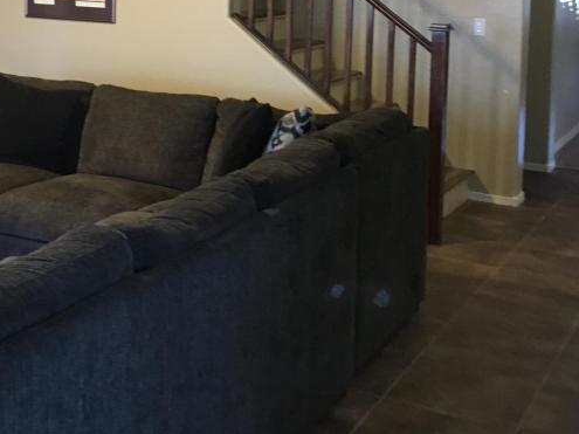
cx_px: 131
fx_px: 1003
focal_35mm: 60
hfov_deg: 31.5
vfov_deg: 23.6
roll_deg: -0.9
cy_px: 25
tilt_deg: -1.9
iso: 200
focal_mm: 4.15
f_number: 2.2
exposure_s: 1/24
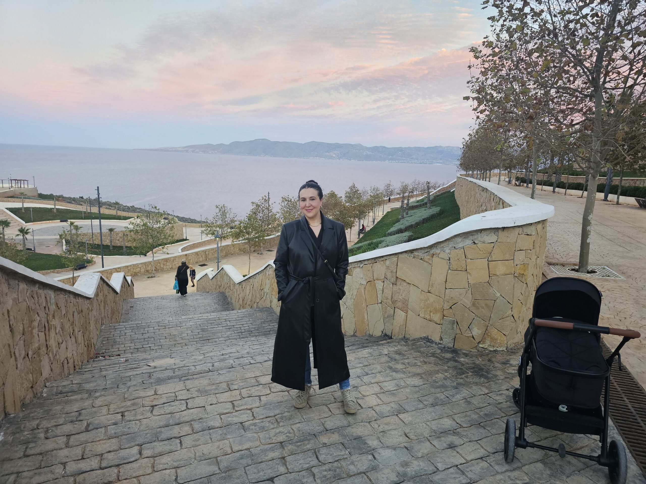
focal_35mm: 23
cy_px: 242
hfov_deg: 73.9
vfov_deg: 58.9
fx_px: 429
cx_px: 323
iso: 200
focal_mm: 6.3
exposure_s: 1/100
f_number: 1.7
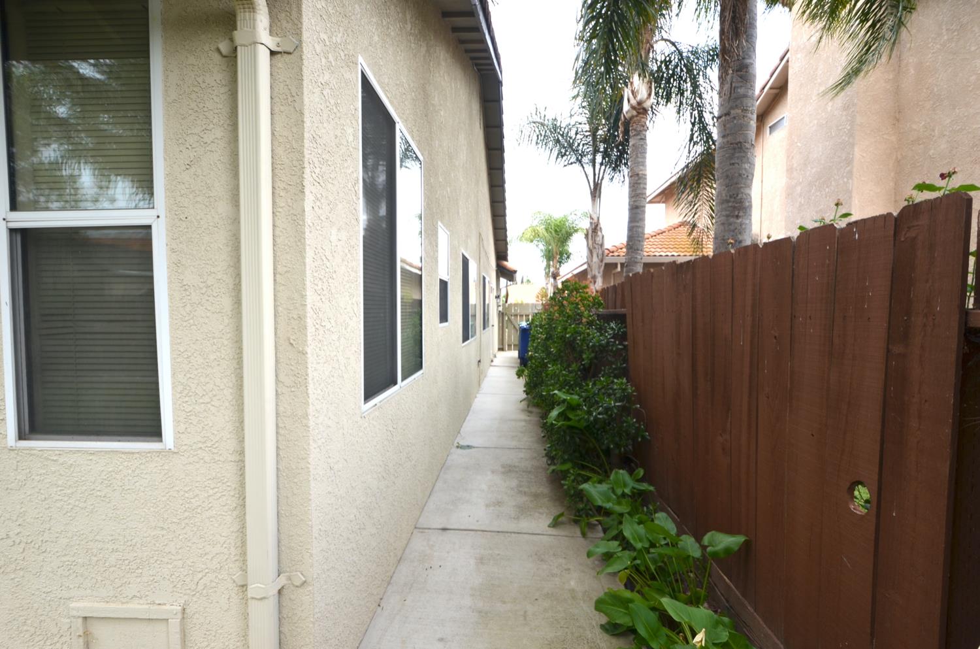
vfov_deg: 77.1
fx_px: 407
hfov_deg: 100.5
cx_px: 490
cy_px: 324
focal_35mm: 15
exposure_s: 1/160
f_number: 6.3
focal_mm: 10
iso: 200
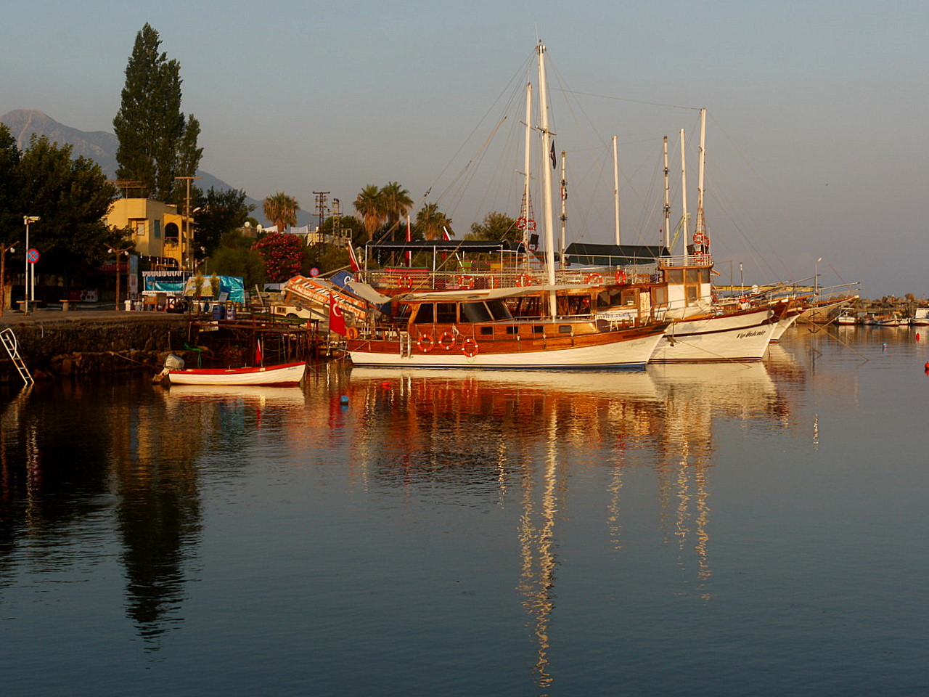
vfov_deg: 23.7
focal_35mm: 62
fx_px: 1664
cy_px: 348
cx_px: 464
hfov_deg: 31.2
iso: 100
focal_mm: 31
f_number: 9
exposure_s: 1/200
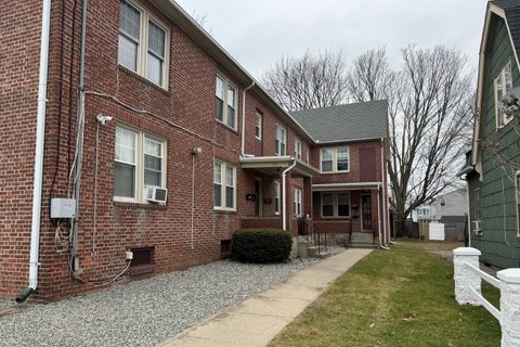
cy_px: 191
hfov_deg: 69.4
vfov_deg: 49.5
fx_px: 376
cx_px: 257
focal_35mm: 26
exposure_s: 1/888
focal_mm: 6.86
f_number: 1.78
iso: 80
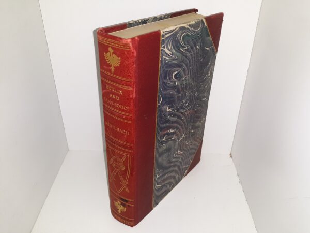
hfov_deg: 63.4
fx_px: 251
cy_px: 116
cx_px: 155
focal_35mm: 28
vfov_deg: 49.7
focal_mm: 3.7
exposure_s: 1/120
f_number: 1.7
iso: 40
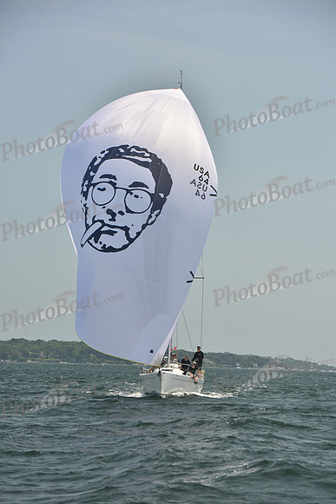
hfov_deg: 11.8
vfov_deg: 17.6
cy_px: 252
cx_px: 168
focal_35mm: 116
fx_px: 1623
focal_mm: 116
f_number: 6.3
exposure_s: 1/640
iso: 250
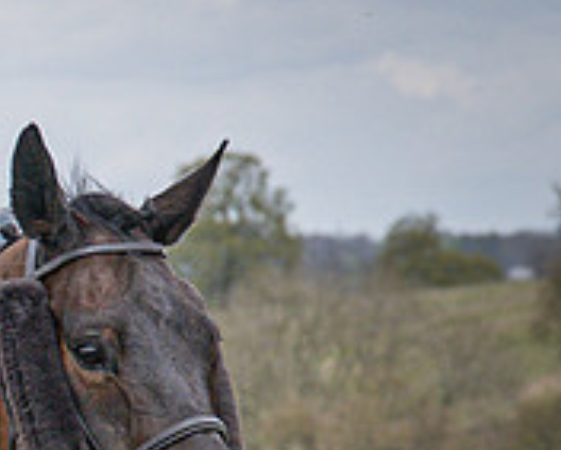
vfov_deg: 2.9
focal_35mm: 539
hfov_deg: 3.6
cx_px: -306
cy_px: 403
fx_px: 8954
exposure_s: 1/1600
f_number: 4
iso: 400
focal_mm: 70
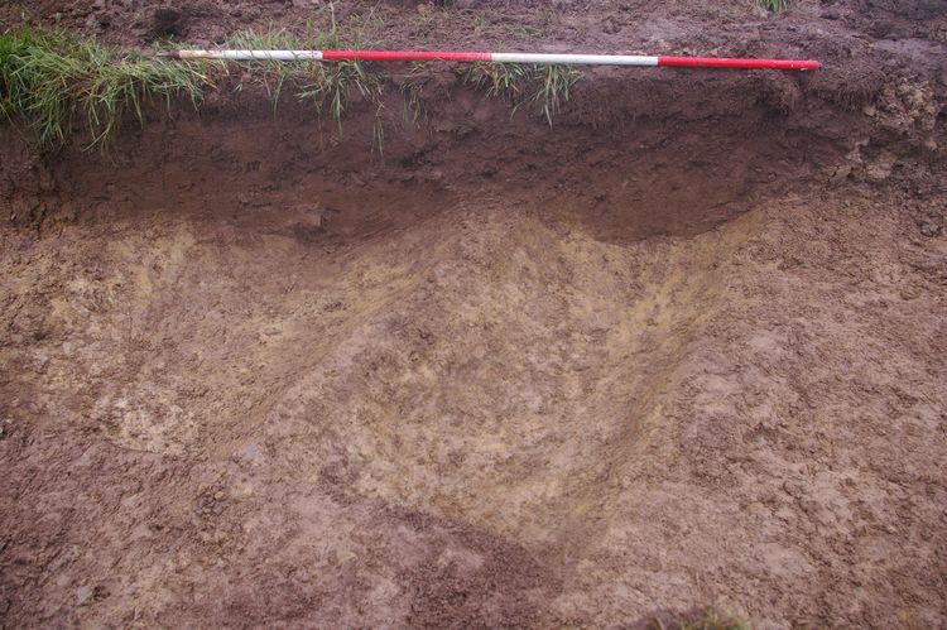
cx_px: 474
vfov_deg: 43.6
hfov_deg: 62.0
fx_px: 789
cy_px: 315
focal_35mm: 30
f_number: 8
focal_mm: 20
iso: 200
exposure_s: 1/180
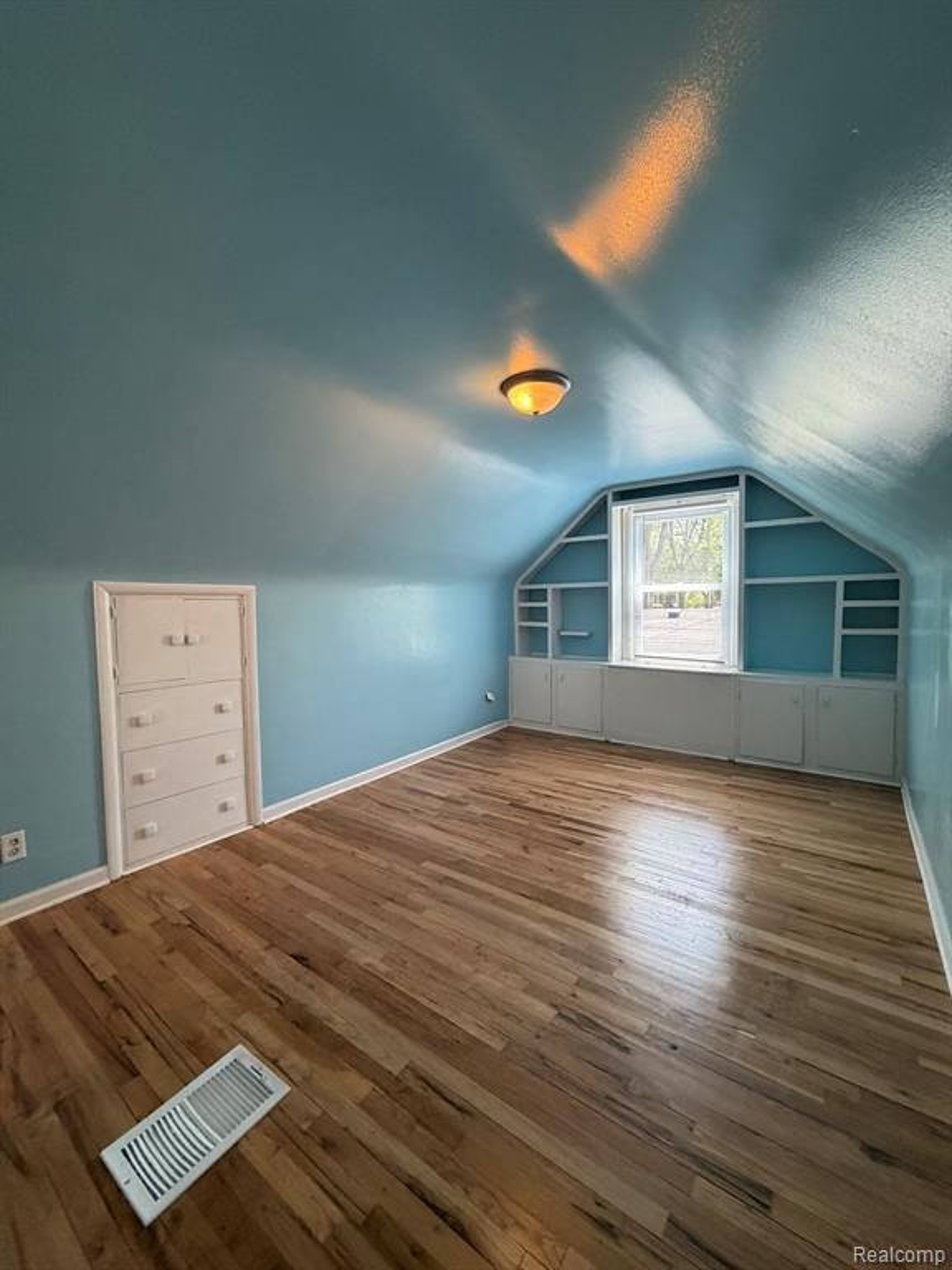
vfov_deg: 102.1
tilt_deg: -3.5
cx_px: 476
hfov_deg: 85.7
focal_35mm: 14
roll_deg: +0.6
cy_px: 635
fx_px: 513
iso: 250
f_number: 2.2
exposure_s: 1/120
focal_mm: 2.22
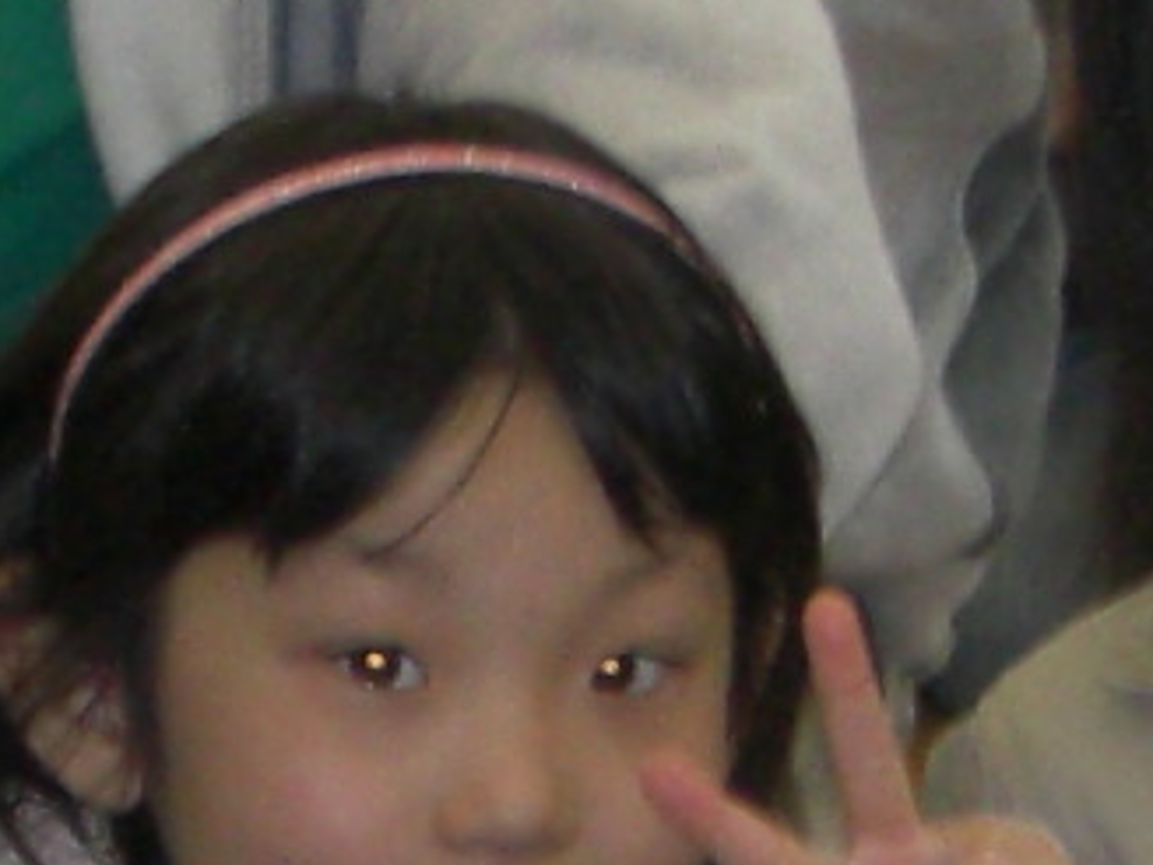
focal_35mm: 475
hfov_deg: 4.2
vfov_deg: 3.1
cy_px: 1213
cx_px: 204
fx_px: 15821
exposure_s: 1/60
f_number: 4
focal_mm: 12.6
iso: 200
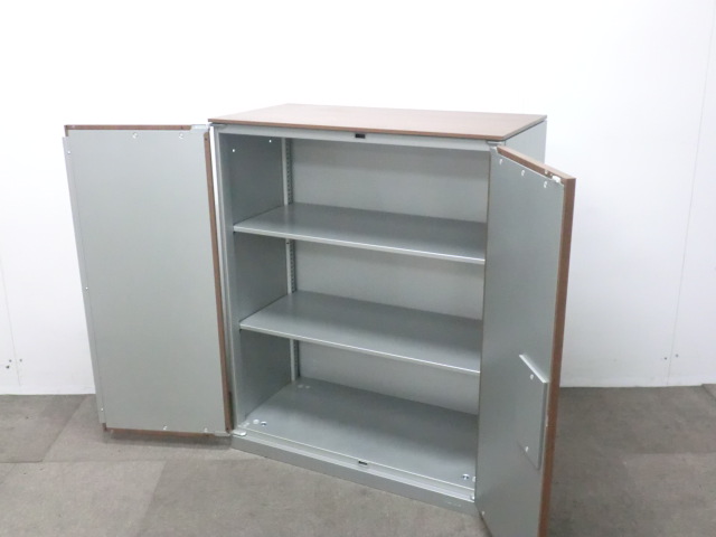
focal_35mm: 38
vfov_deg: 37.7
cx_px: 358
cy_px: 268
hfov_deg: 49.0
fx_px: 786
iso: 800
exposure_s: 1/30
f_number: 3.9
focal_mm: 6.9
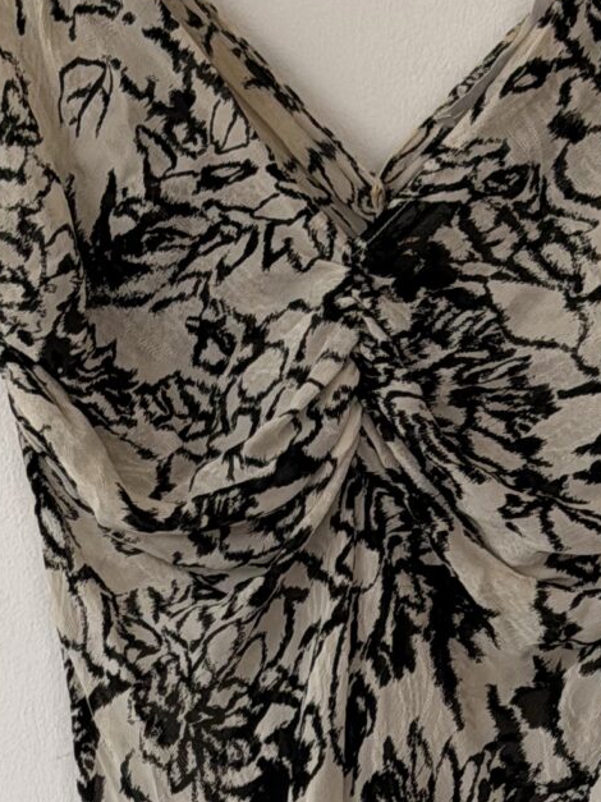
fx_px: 4539
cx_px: 413
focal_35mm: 196
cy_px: 1213
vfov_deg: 9.8
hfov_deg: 7.6
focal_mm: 6.76
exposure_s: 1/570
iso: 64
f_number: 1.78
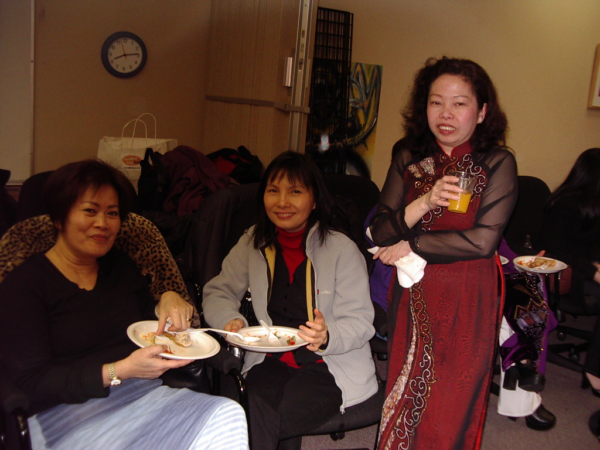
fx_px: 659
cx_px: 300
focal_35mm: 38
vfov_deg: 37.7
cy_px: 225
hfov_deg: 49.0
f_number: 2.6
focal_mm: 5.8
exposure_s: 1/60
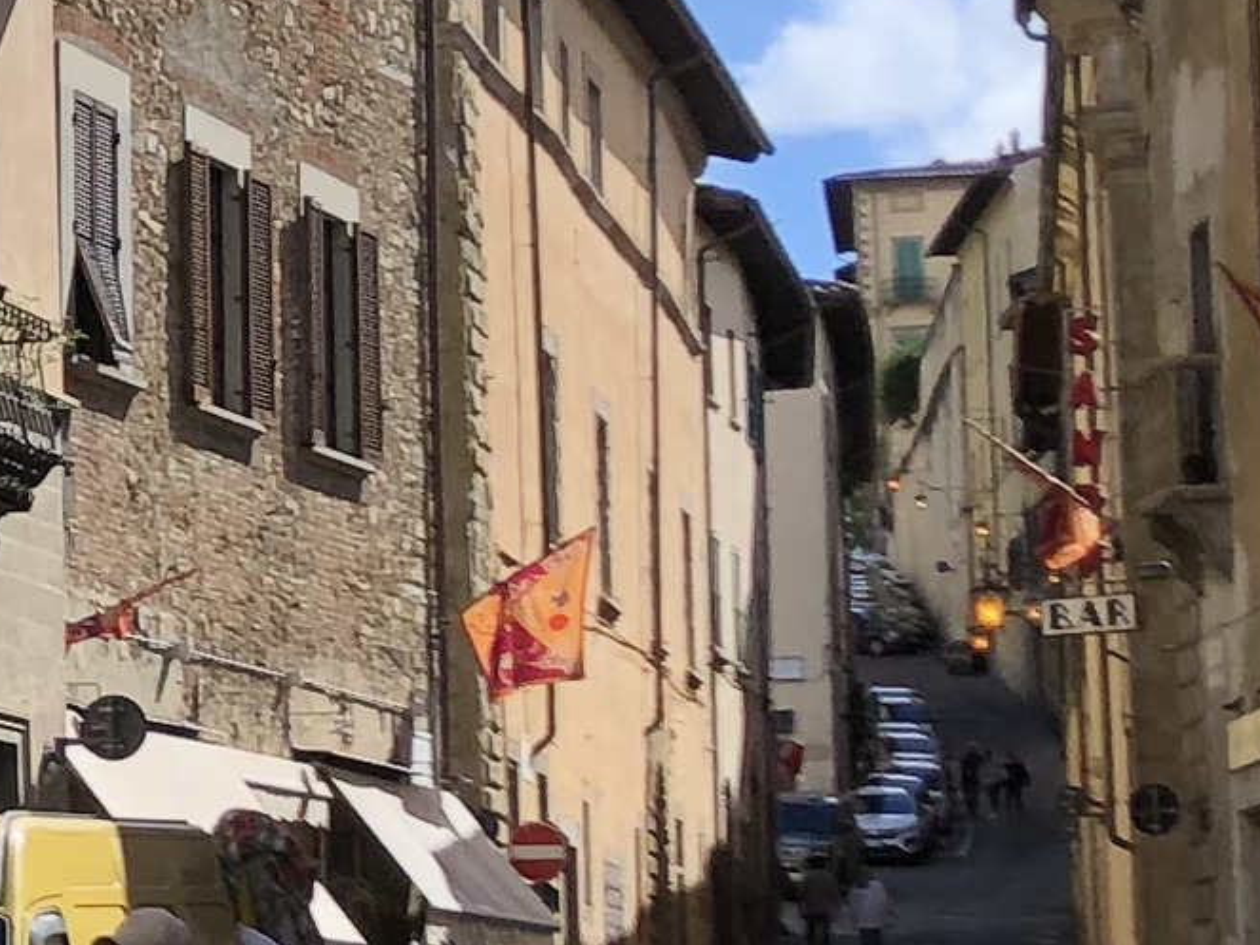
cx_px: -1123
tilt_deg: +4.9
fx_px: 6150
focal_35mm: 169
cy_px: 637
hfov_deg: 10.8
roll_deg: +0.6
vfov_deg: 8.8
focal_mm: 4
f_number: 1.8
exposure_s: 1/1372
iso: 20
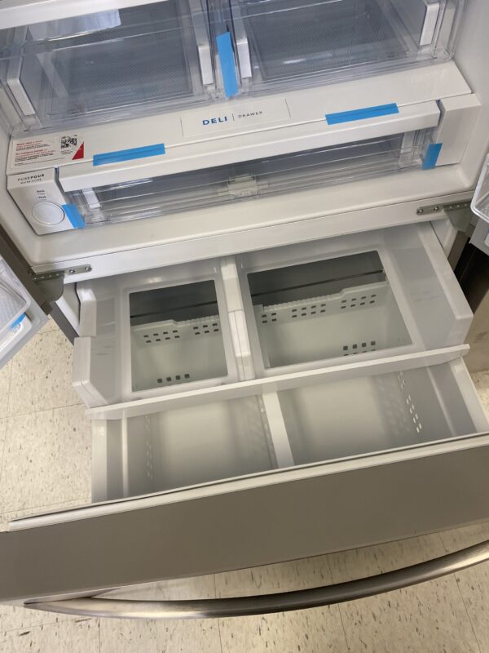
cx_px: 244
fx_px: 490
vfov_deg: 67.3
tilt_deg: -56.0
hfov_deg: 53.1
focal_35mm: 26
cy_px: 326
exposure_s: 1/64
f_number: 1.8
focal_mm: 4.25
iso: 64
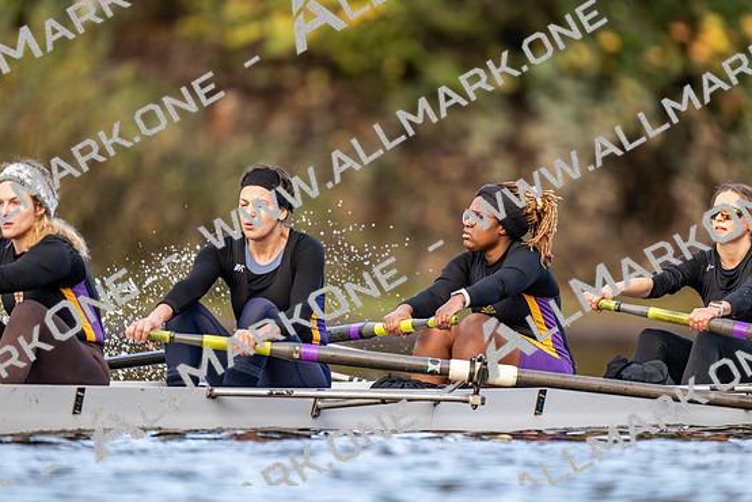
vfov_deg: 2.2
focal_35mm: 628
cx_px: 366
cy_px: 253
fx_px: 13124
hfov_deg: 3.3
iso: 2200
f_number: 4
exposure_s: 1/2500
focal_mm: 600
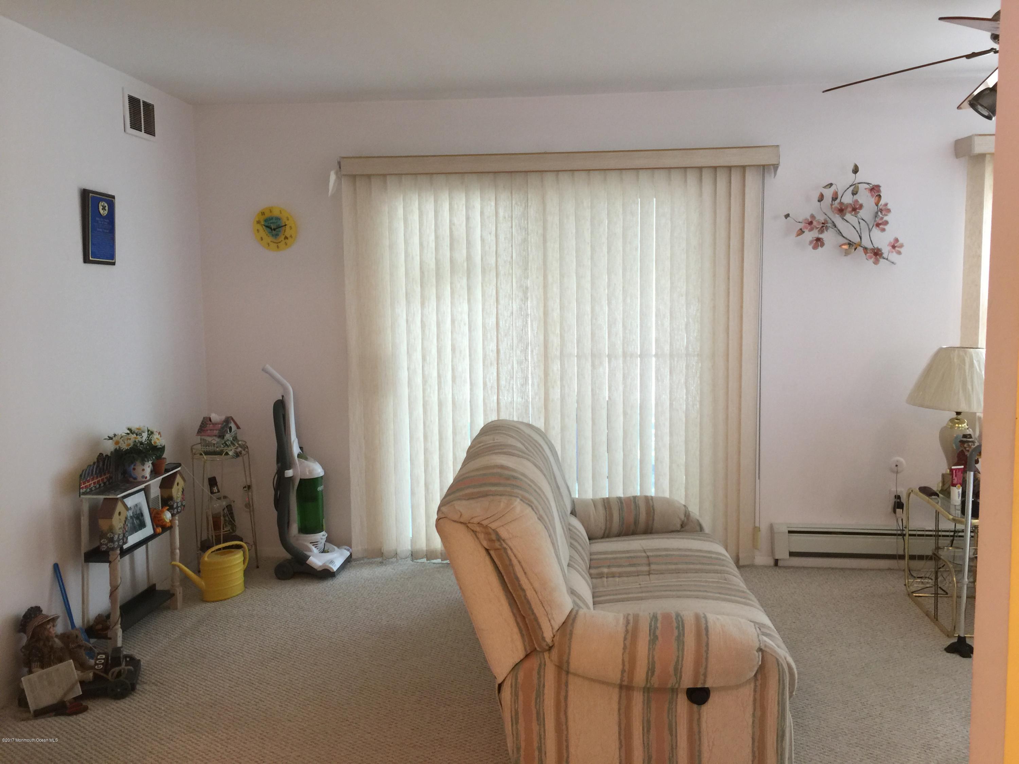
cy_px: 382
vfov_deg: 48.2
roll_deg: +0.2
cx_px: 510
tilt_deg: -4.7
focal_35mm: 29
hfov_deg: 61.7
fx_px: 854
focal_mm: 4.15
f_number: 2.2
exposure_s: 1/15
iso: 40
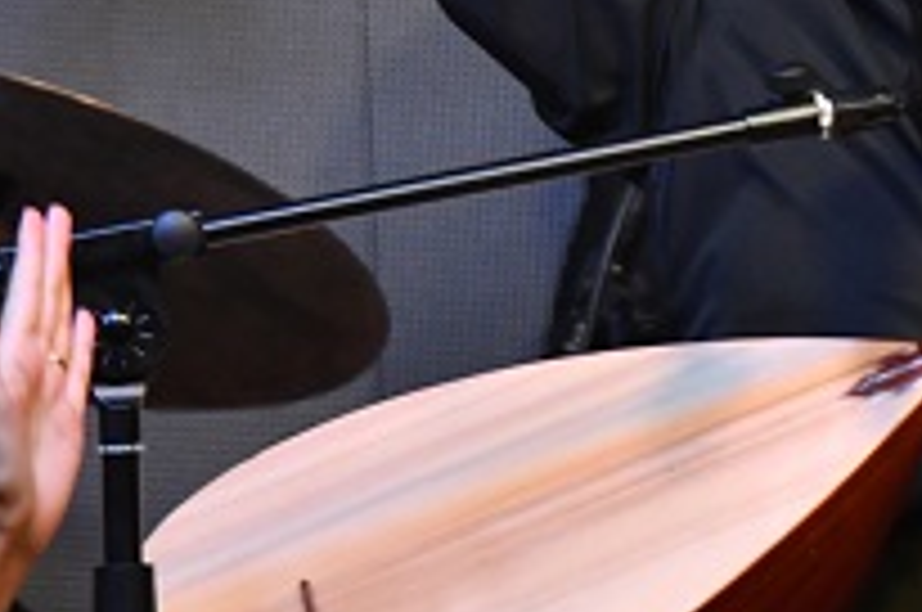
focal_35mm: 903
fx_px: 23090
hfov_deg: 2.3
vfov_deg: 1.5
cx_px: 1160
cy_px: -108
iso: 2500
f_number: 2.8
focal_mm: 200
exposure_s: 1/250
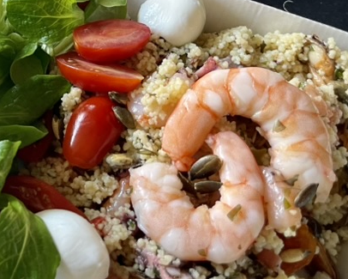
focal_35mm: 64
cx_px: -58
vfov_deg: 22.4
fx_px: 659
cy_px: -37
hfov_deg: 26.6
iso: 200
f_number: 1.6
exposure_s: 1/60
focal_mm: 5.1
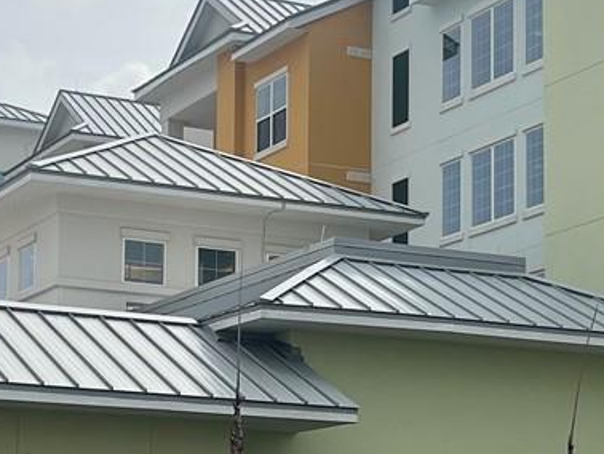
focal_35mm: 110
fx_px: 1921
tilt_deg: +8.8
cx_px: 235
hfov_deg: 17.9
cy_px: 328
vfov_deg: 13.4
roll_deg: -0.4
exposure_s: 1/9434
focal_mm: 5.7
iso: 50
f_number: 1.5
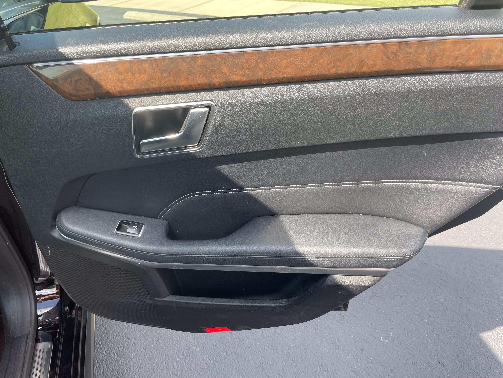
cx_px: 252
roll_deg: -2.1
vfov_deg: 53.1
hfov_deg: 67.3
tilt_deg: -36.3
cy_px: 189
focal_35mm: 26
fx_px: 378
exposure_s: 1/313
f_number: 1.6
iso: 32
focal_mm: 4.2
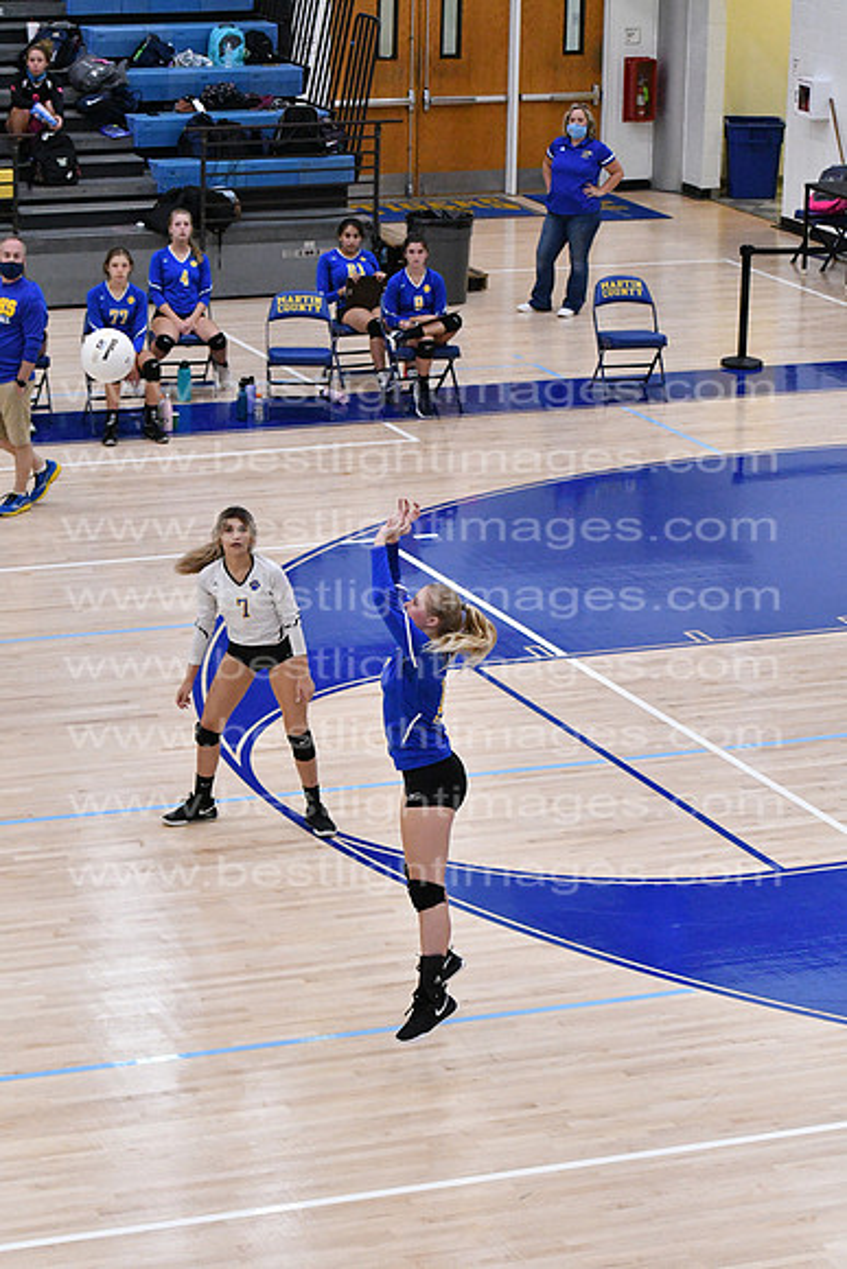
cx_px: 424
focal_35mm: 105
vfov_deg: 19.5
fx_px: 3703
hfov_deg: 13.0
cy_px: 634
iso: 6400
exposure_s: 1/1250
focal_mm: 70
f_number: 3.2
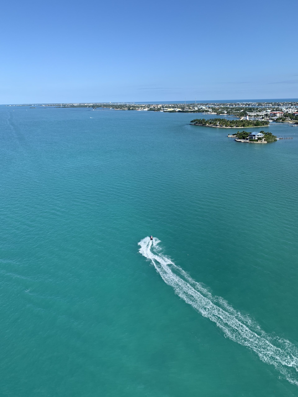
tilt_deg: -15.8
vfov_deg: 67.3
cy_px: 198
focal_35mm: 26
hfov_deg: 53.1
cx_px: 149
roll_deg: -0.6
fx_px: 298
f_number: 1.8
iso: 25
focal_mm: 4.25
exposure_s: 1/2364
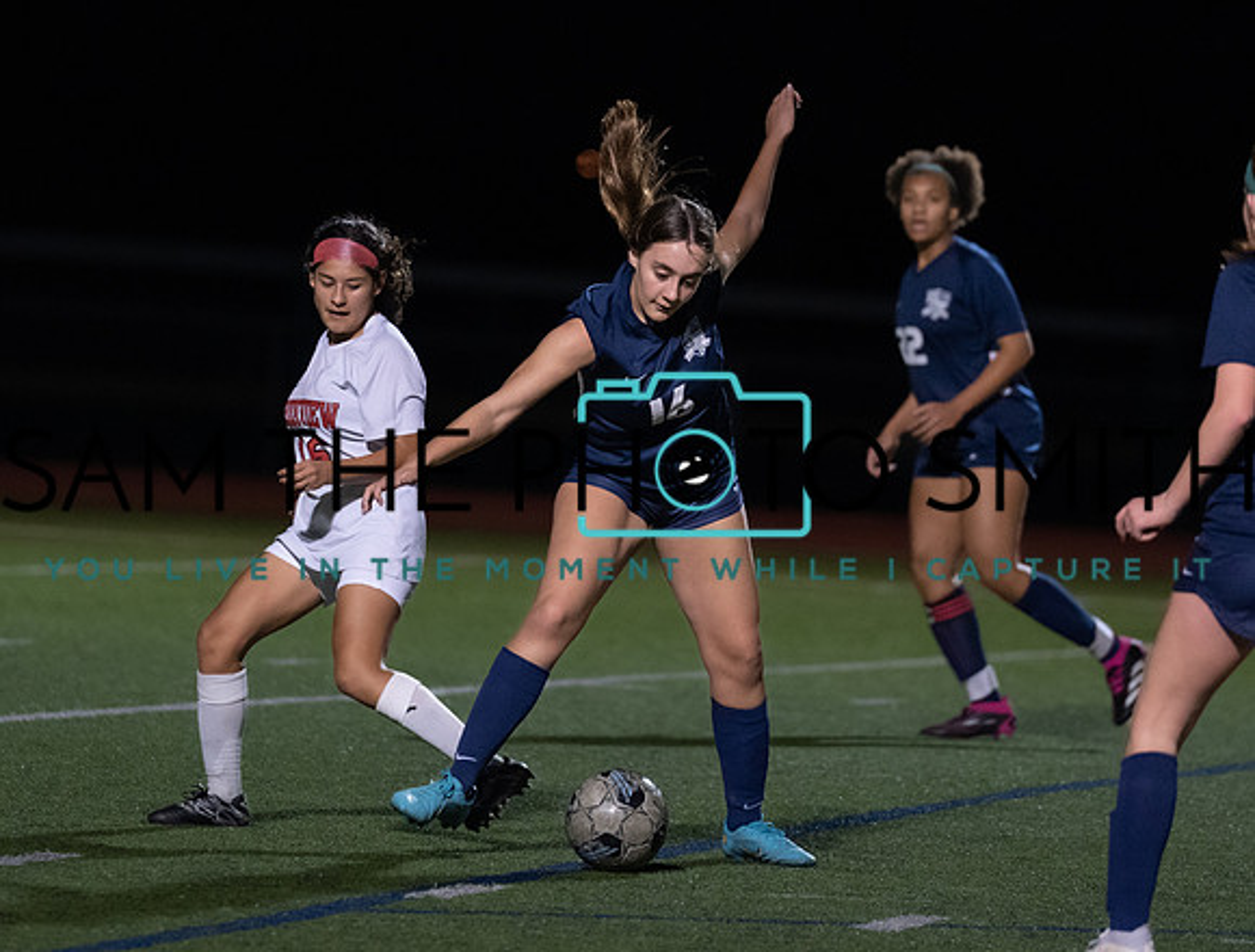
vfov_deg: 4.3
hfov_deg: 5.7
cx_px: 610
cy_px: 238
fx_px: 12534
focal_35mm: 344
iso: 5000
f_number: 2.8
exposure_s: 1/1000
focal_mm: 197
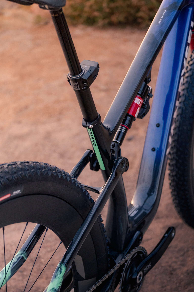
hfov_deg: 18.2
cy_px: 146
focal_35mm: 75
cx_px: 97
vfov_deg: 27.0
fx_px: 606
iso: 640
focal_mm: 50
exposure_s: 1/250
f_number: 2.8
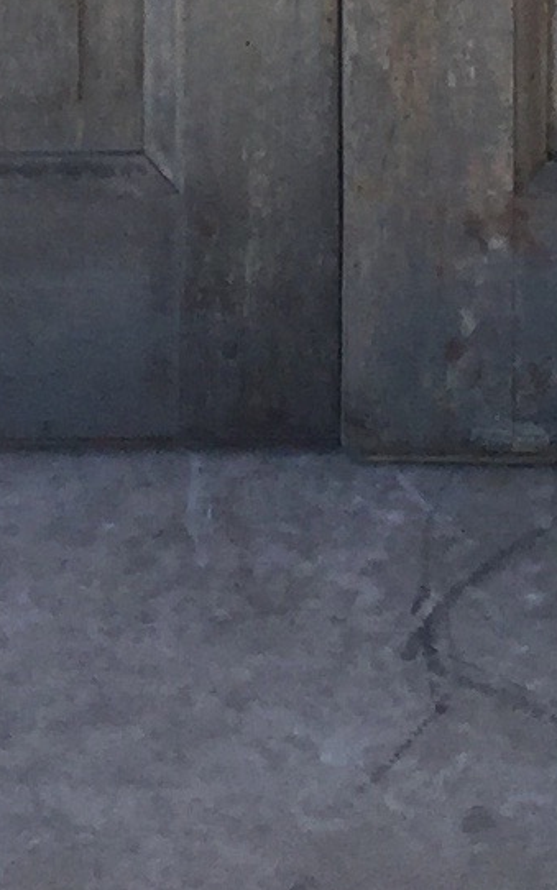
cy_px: -1429
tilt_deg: -9.3
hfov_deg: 6.6
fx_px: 4806
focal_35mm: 198
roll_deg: -1.5
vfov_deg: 9.2
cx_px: 181
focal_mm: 3.3
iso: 25
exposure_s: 1/323
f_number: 2.4
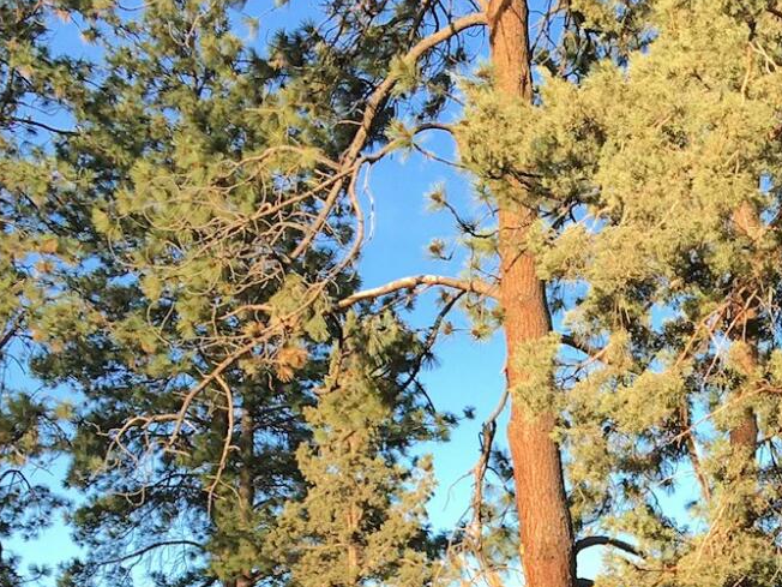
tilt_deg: +2.4
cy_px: 729
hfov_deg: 21.4
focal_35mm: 89
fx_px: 2011
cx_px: 727
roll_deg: +2.8
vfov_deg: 15.9
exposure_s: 1/475
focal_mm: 4.15
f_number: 2.2
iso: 25
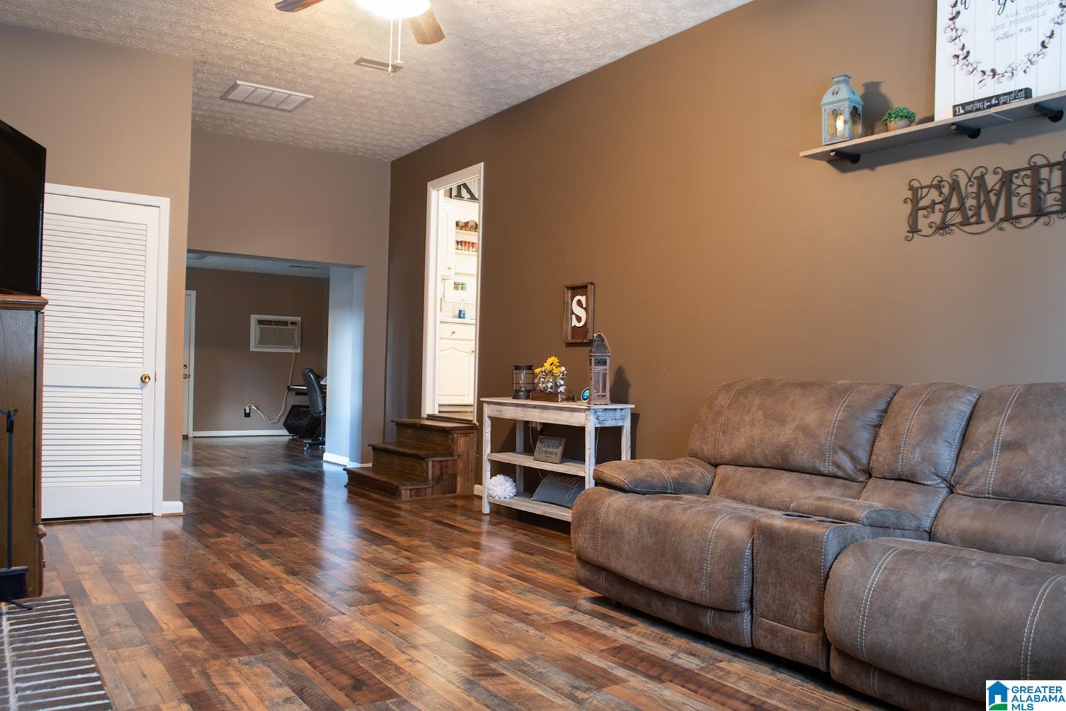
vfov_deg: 47.9
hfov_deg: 67.4
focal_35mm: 27
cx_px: 533
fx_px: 800
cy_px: 356
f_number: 8
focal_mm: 18
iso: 400
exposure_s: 1/2
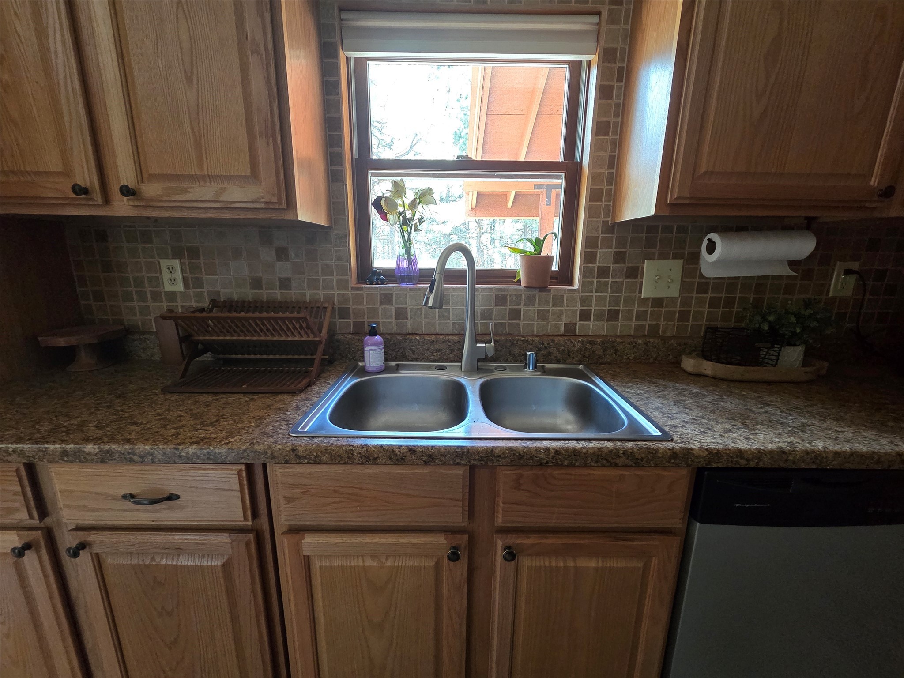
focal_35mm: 13
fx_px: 339
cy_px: 339
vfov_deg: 89.9
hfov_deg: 106.2
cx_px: 452
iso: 800
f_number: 2.2
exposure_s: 1/60
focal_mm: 2.2
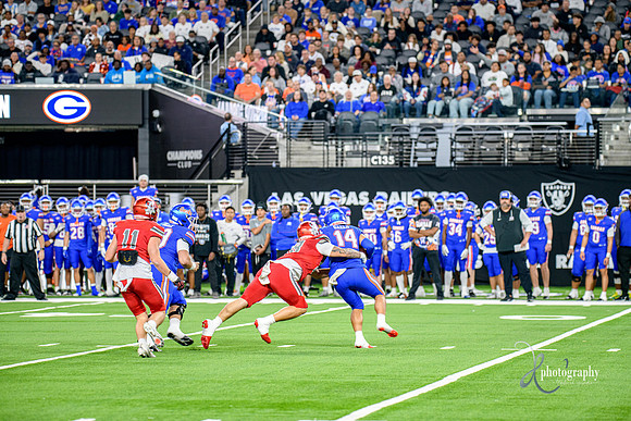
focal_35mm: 160
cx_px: 316
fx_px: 2805
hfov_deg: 12.8
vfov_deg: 8.6
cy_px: 210
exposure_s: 1/400
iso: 1250
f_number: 2.8
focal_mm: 160
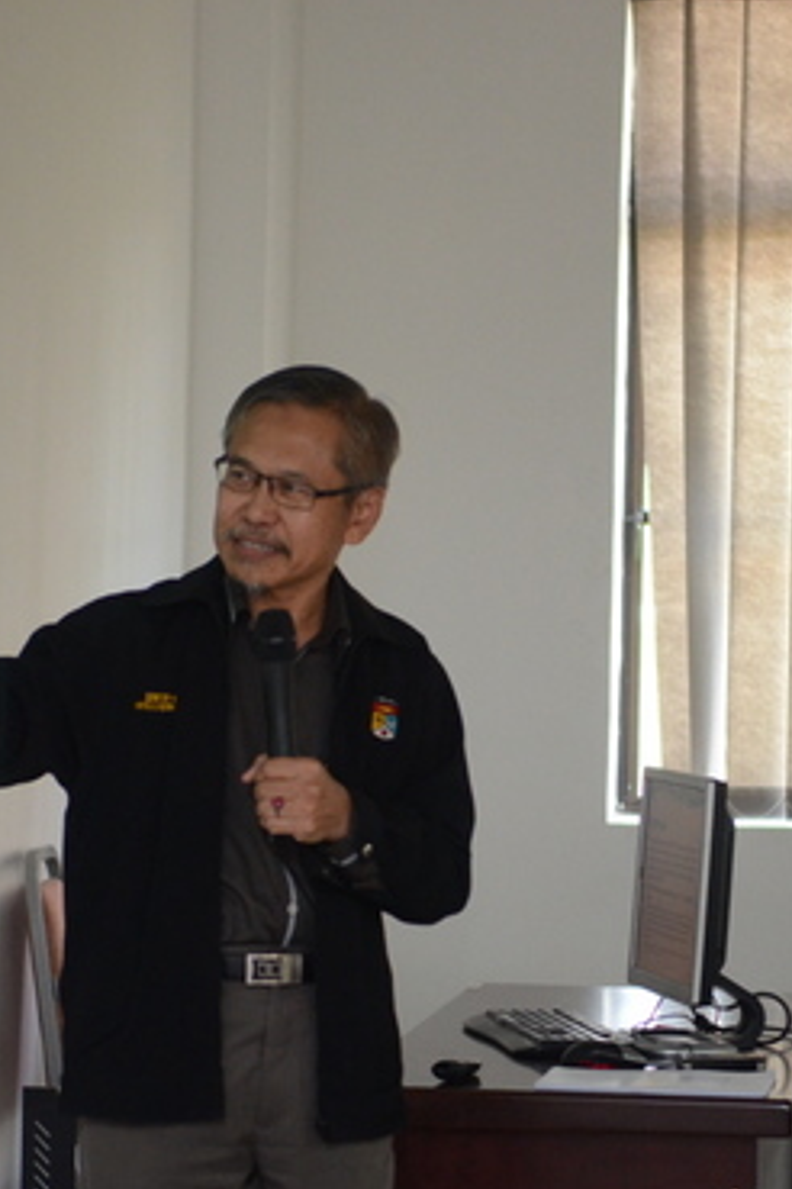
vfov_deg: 14.4
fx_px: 4714
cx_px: 296
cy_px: 670
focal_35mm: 143
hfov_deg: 9.6
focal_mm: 55
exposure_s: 1/250
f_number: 2.8
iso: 1600
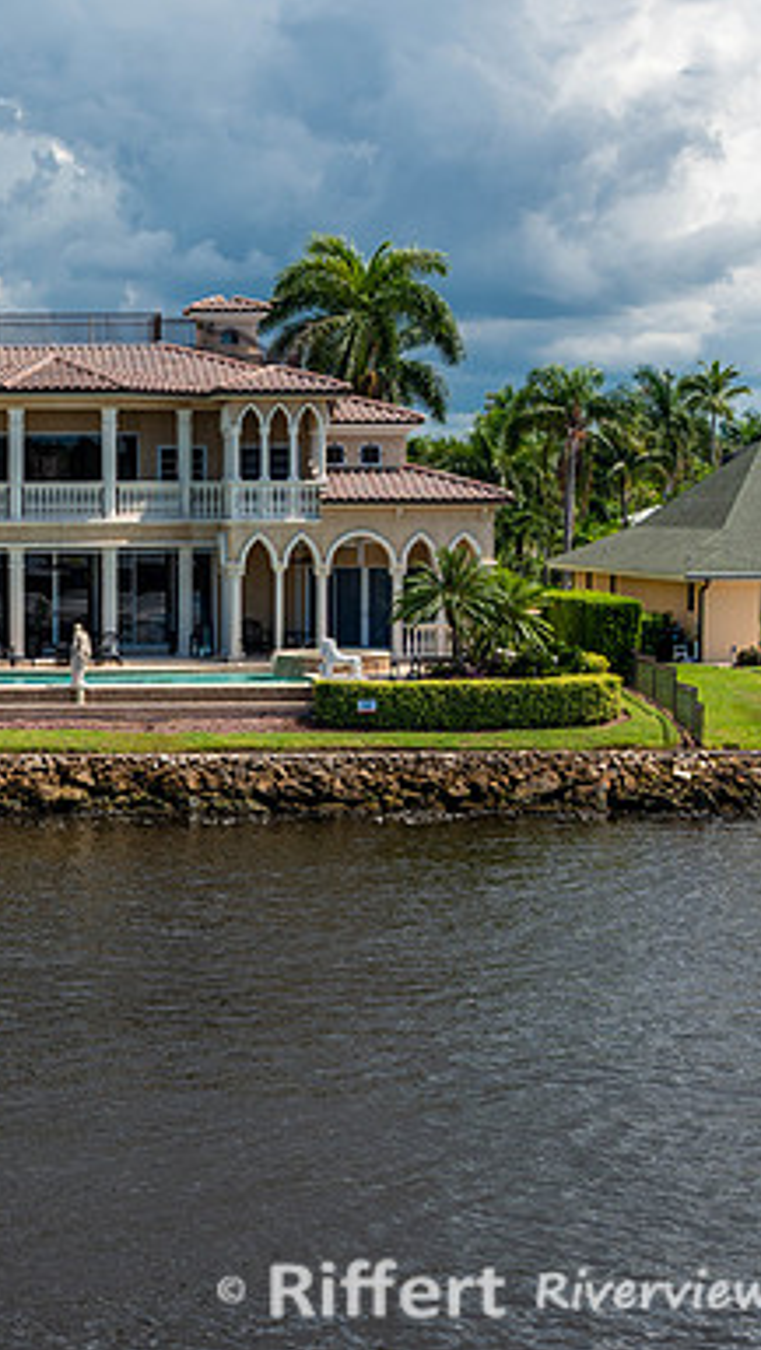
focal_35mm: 83
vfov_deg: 25.6
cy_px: 675
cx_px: -18
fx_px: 2973
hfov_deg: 14.3
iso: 100
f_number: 11
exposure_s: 1/125
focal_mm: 50
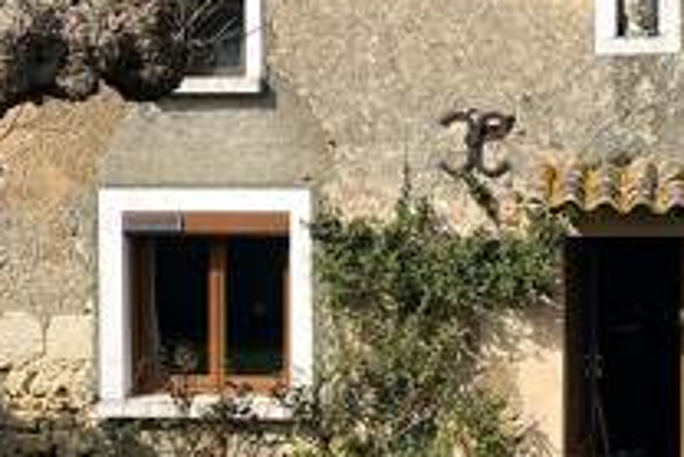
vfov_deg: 13.2
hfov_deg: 19.6
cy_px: 210
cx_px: 451
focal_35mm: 104
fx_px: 1977
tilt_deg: -1.0
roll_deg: -0.3
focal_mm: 5.1
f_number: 1.6
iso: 50
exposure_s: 1/3521
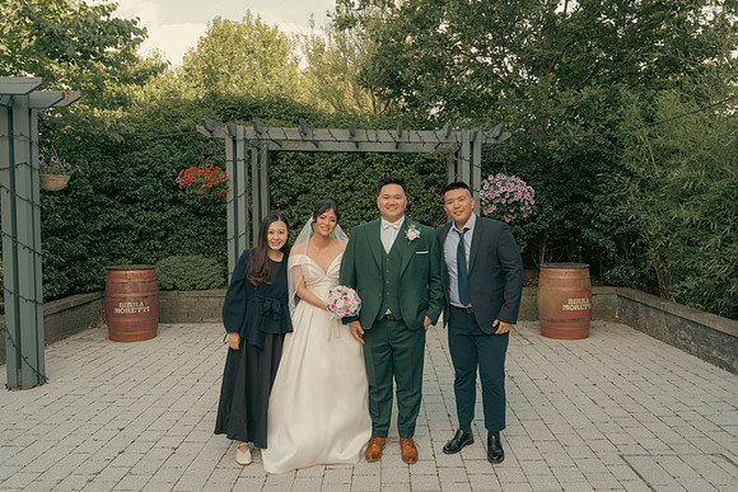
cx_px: 369
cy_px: 246
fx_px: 615
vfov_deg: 43.6
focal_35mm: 30
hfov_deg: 61.9
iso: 250
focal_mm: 30
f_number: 5.6
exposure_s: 1/160
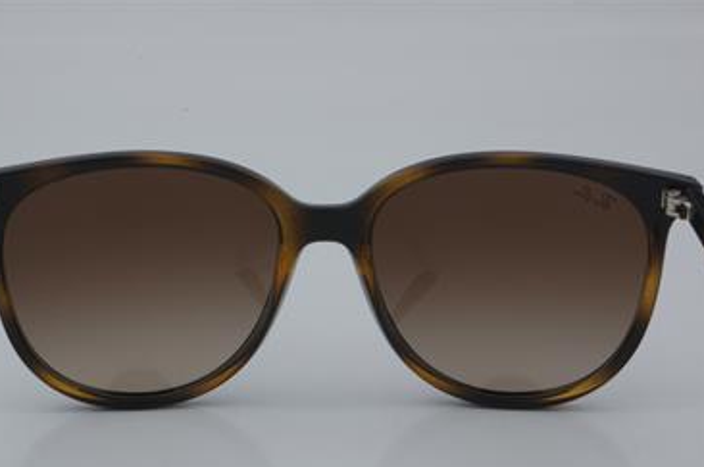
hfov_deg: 24.8
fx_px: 1601
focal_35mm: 82
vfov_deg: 16.6
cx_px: 327
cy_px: 254
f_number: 32
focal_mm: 50
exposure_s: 1/4
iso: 100
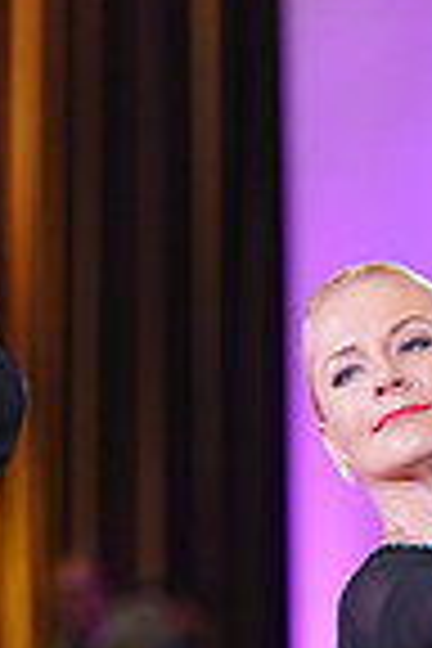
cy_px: 954
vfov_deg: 4.0
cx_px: 583
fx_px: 9233
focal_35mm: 513
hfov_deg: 2.7
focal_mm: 127
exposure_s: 1/400
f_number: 2.8
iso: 2000
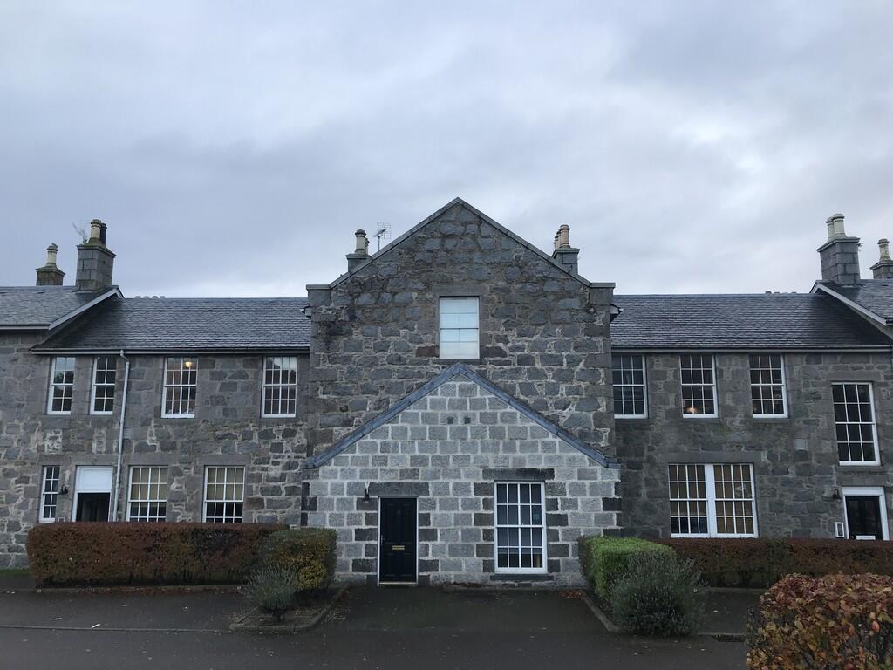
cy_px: 335
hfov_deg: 63.4
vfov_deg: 49.7
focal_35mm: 28
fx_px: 722
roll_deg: +0.7
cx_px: 446
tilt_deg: +11.6
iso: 20
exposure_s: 1/235
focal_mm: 3.99
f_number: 1.8
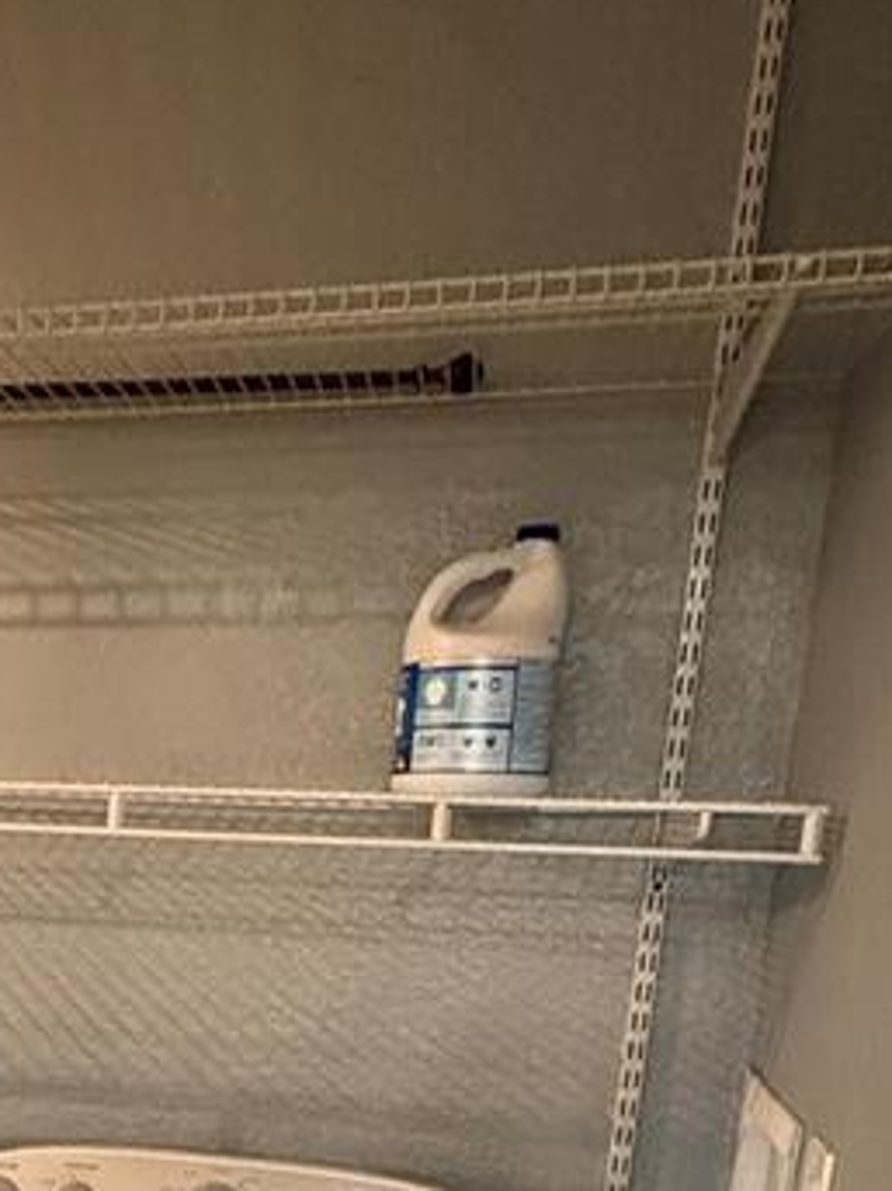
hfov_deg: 26.8
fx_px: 1685
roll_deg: -2.2
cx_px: -139
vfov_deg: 35.5
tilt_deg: -10.7
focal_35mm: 49
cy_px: 1170
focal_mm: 2.22
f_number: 2.2
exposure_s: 1/60
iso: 800
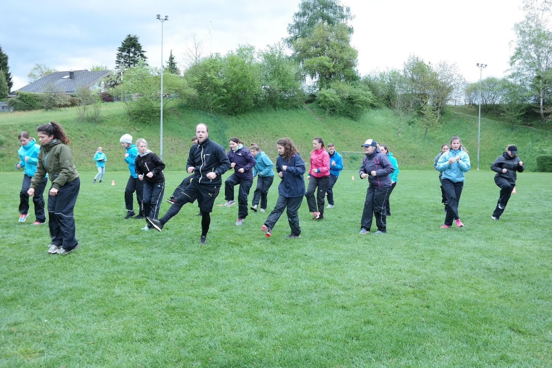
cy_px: 184
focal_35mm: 33
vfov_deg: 40.0
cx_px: 276
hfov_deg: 57.2
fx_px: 506
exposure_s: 1/80
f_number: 6.3
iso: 200
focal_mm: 22
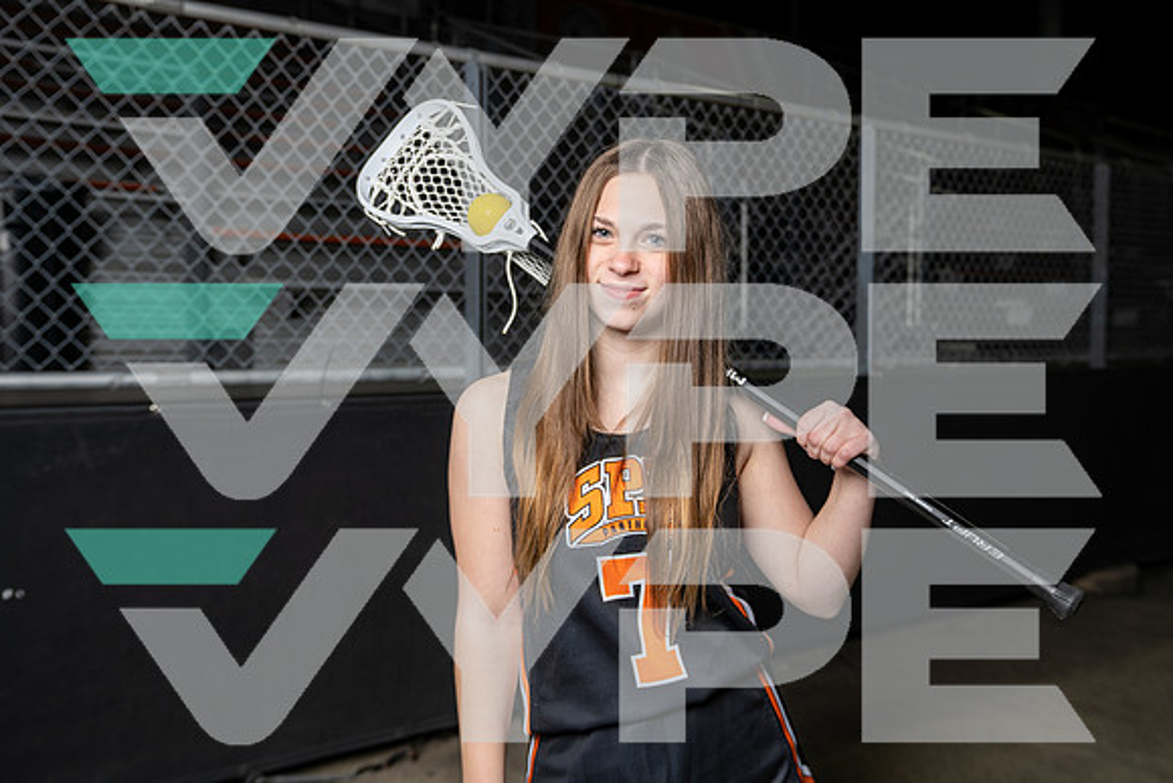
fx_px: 1141
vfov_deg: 37.9
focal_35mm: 35
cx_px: 586
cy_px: 392
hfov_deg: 54.4
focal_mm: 35
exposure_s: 1/250
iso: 125
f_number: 4
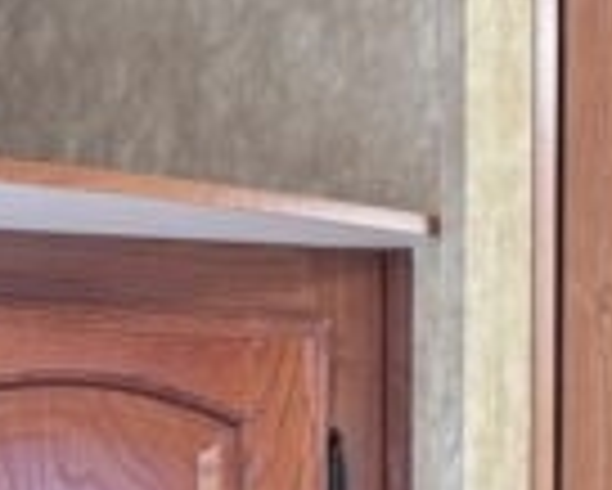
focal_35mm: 132
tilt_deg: -1.8
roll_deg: +0.7
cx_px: 410
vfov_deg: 10.9
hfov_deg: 14.5
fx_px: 2393
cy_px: 895
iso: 640
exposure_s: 1/60
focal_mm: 6.76
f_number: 1.78
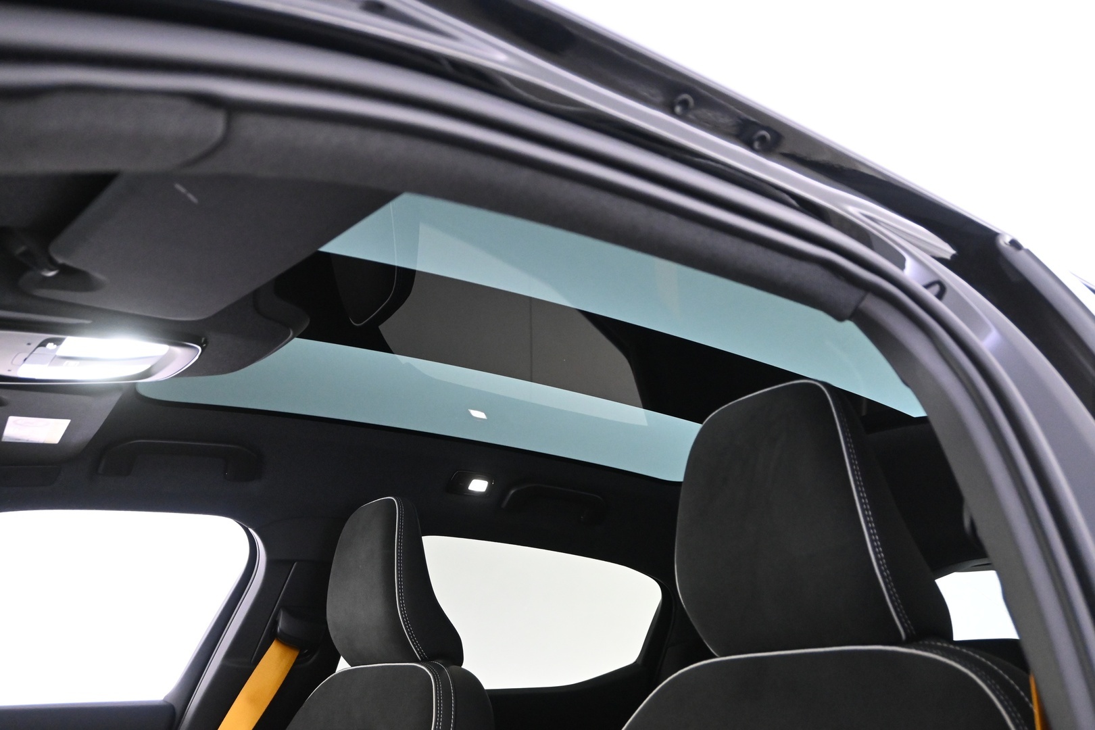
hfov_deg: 58.3
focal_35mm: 32
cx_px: 548
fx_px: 981
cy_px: 365
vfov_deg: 40.8
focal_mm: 21.5
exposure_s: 1/20
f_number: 4
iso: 3200
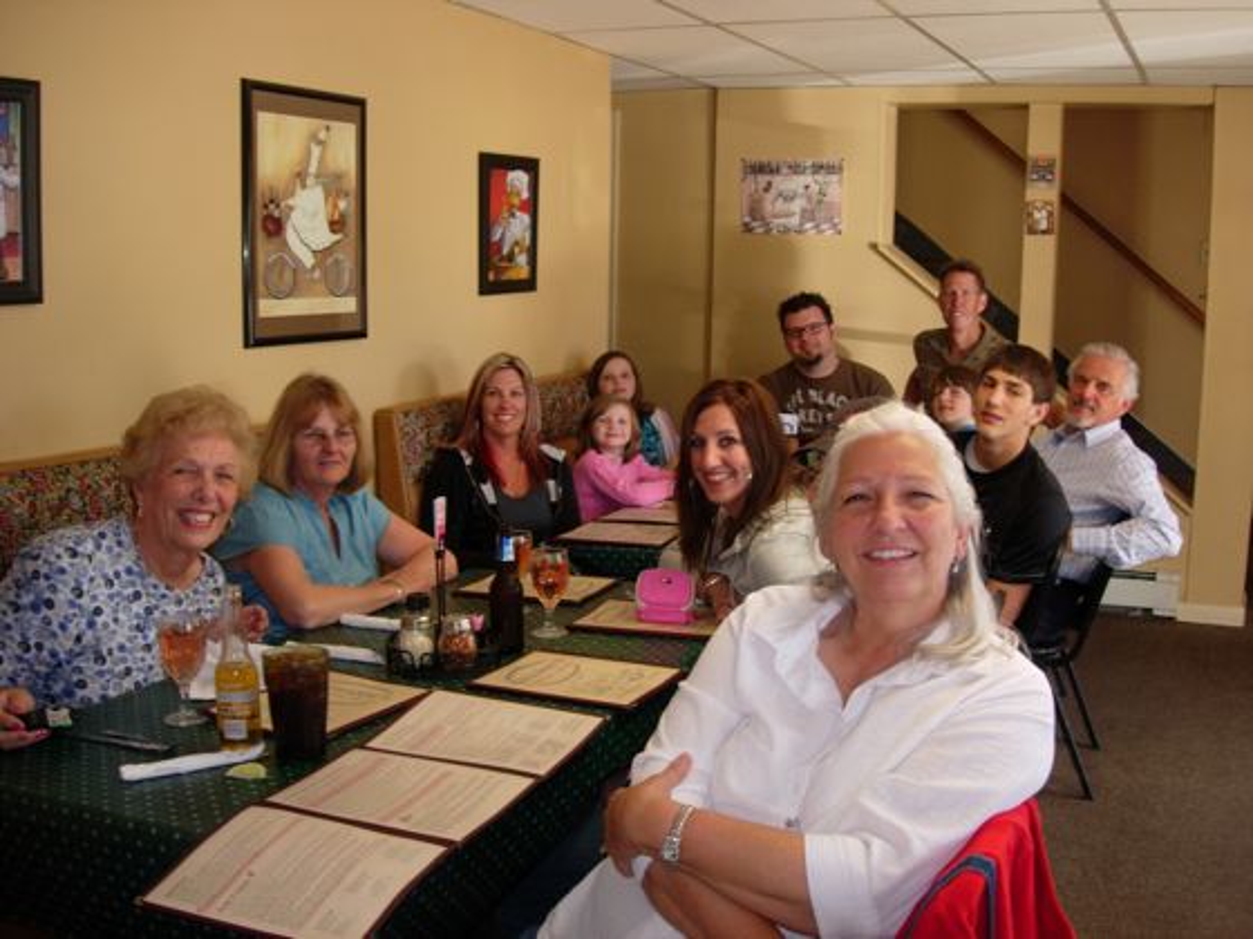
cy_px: 470
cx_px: 626
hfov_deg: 49.0
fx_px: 1375
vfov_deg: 37.7
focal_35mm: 38
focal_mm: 7.8
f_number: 2.8
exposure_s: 1/32
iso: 79
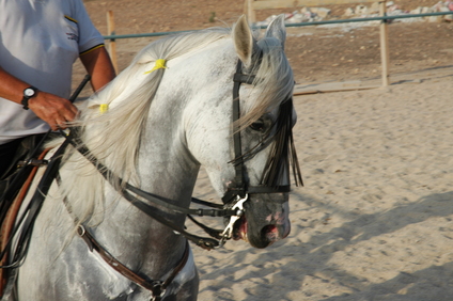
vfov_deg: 13.0
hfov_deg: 19.5
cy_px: 150
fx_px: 1320
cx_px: 226
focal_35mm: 105
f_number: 9
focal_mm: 70
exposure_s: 1/320
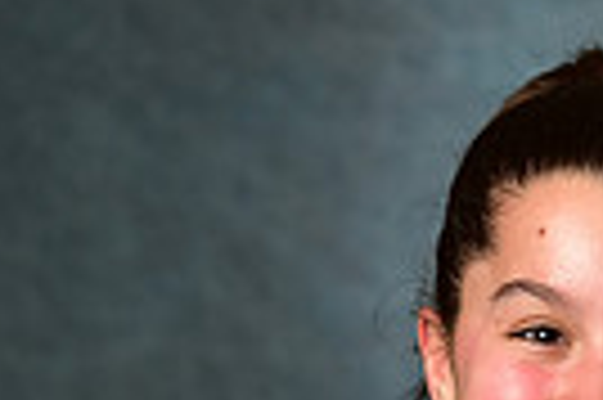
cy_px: 885
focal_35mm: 441
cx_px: 655
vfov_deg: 3.1
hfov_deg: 4.7
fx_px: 7378
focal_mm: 102
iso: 250
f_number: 4.5
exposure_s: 1/200
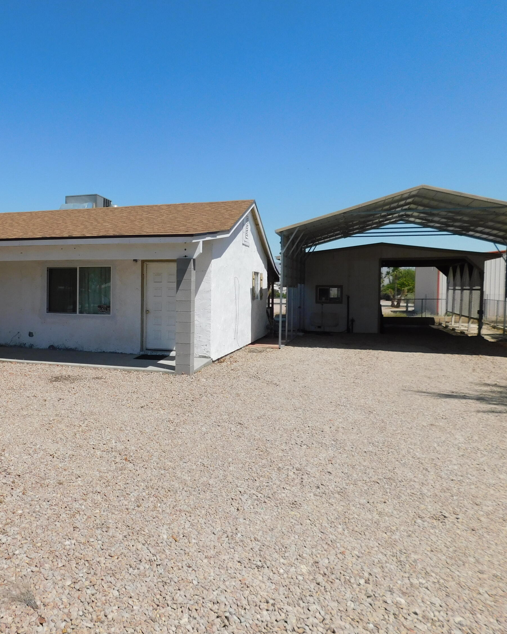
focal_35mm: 30
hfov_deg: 46.7
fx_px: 563
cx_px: 124
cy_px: 317
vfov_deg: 58.8
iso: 125
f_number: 6
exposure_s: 1/800
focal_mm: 4
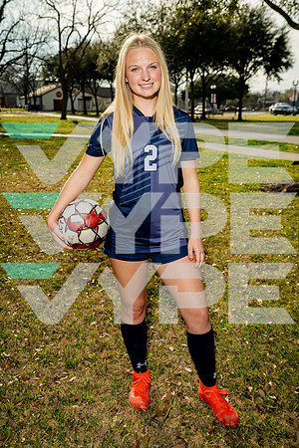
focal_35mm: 41
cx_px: 150
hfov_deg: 32.6
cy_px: 224
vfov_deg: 47.4
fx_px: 511
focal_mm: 41
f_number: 6.3
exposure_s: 1/250
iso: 100
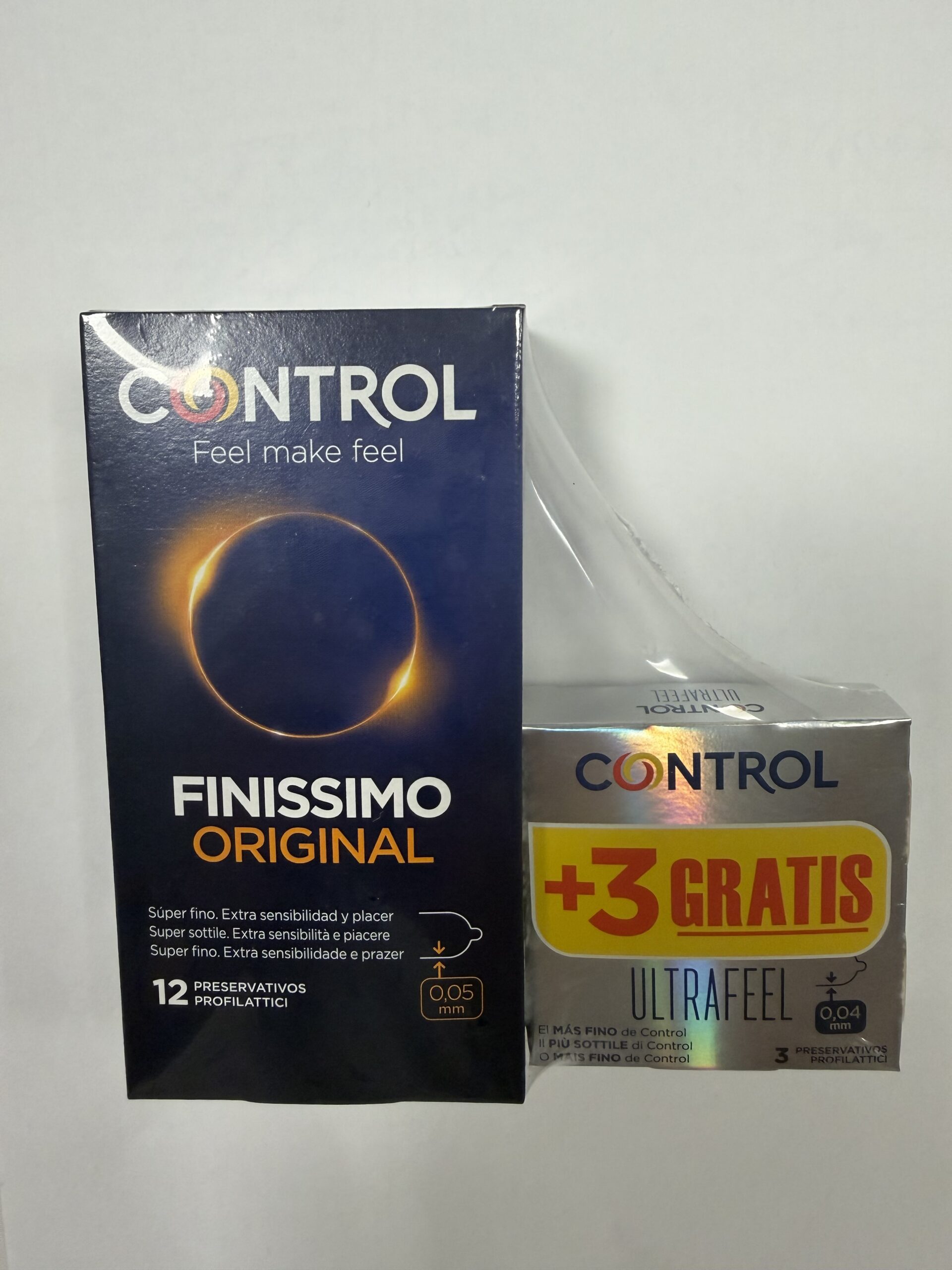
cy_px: 635
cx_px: 476
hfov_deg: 56.8
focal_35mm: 24
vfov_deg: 71.6
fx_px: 880
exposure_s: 1/100
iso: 200
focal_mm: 2.22
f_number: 2.2
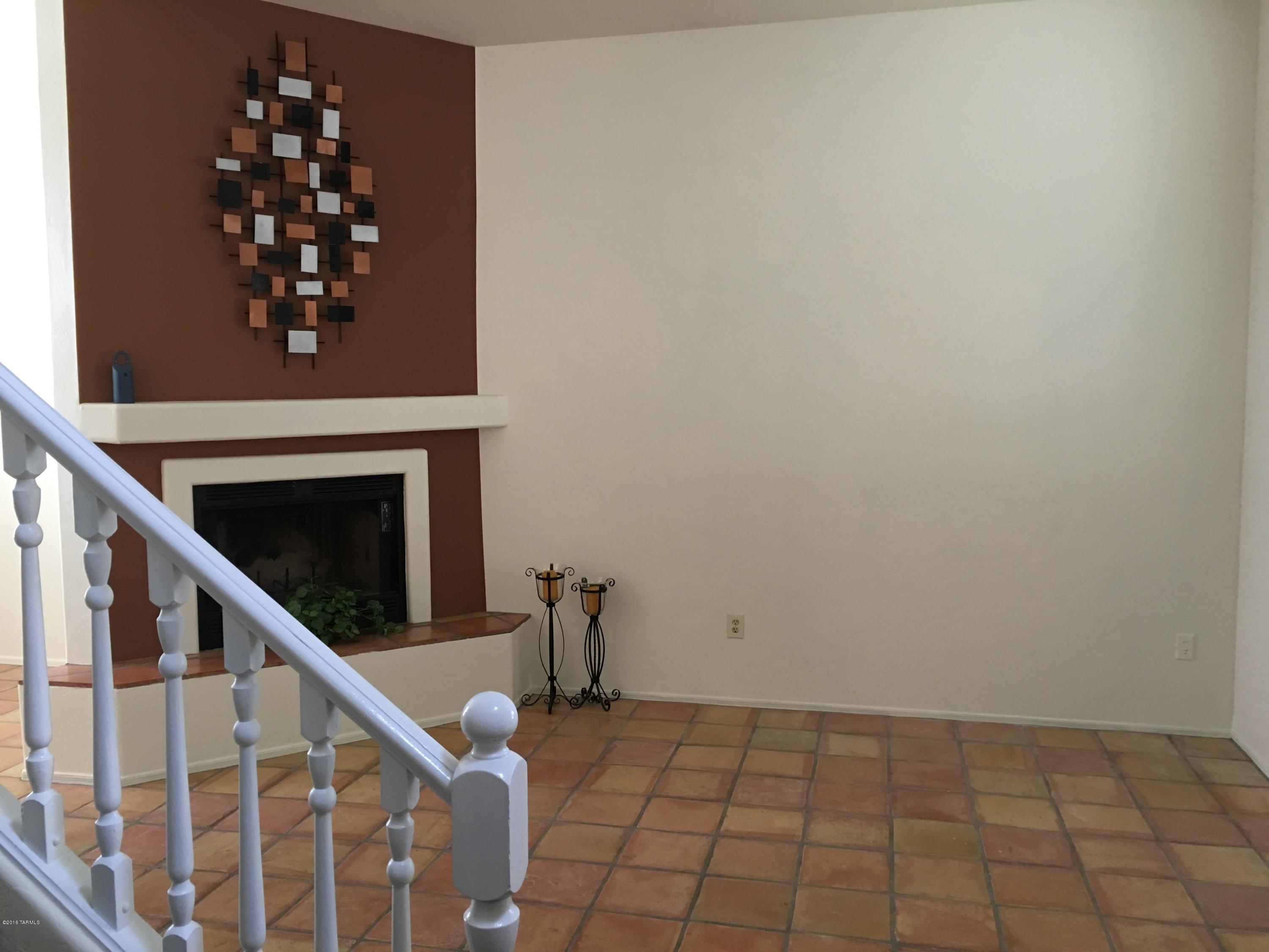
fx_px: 1063
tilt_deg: -4.8
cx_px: 634
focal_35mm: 29
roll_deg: +0.2
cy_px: 476
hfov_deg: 61.7
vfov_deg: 48.2
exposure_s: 1/15
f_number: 2.2
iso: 64
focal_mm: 4.15
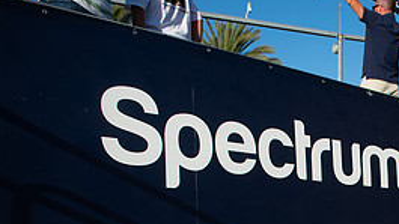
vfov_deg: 20.6
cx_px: 435
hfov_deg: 33.2
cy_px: 261
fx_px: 582
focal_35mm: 55
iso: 200
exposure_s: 1/2000
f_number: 4.5
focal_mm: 24
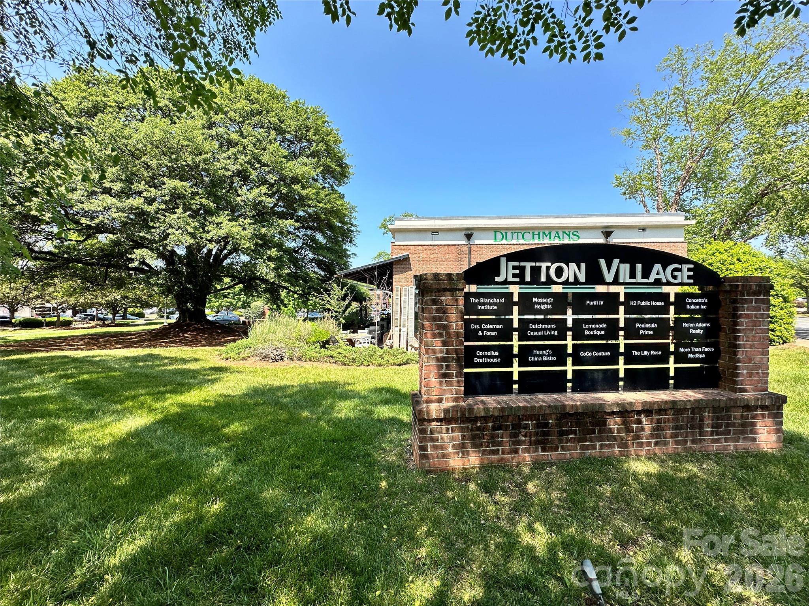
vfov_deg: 85.7
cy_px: 303
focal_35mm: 14
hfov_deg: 102.1
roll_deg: +0.2
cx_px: 404
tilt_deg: -0.6
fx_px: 327
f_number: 2.2
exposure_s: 1/640
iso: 40
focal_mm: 2.22
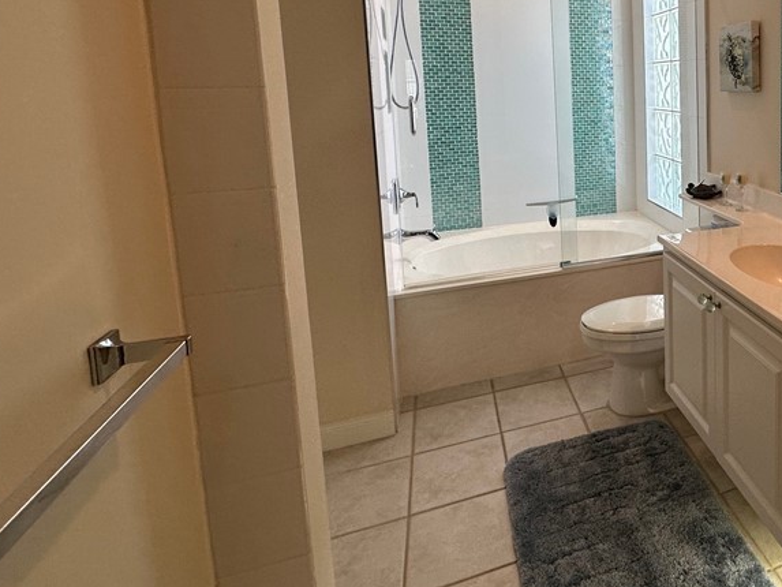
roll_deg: +0.5
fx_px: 565
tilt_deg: -5.9
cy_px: 141
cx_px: 678
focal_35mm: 25
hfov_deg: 60.6
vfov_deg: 52.3
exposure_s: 1/120
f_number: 2.2
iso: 100
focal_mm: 2.22
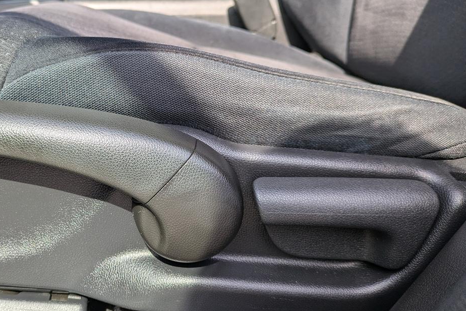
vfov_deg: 36.8
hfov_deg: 51.9
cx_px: 148
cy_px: 136
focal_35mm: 36
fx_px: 466
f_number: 1.89
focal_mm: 5.43
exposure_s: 1/401
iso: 43
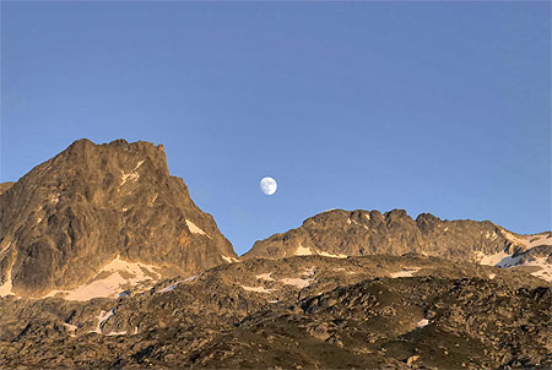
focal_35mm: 129
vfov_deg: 10.7
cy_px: 185
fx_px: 1982
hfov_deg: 15.9
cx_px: 276
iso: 100
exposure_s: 1/320
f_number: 9
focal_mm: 86
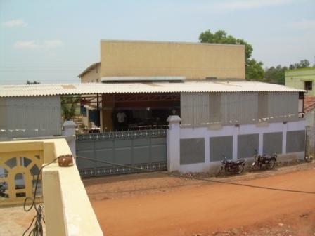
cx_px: 158
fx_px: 346
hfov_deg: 49.0
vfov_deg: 37.7
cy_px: 118
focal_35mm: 38
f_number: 4.6
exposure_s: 1/458
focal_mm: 6.3
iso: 50
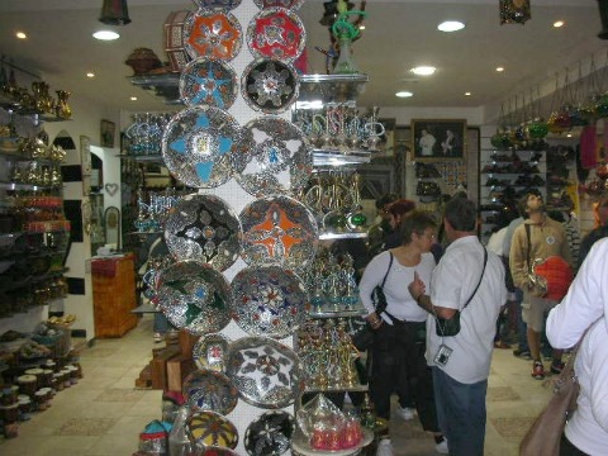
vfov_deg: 40.7
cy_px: 228
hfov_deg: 52.6
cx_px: 304
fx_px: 615
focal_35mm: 35
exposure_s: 1/60.1
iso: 65
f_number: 3
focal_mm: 5.8
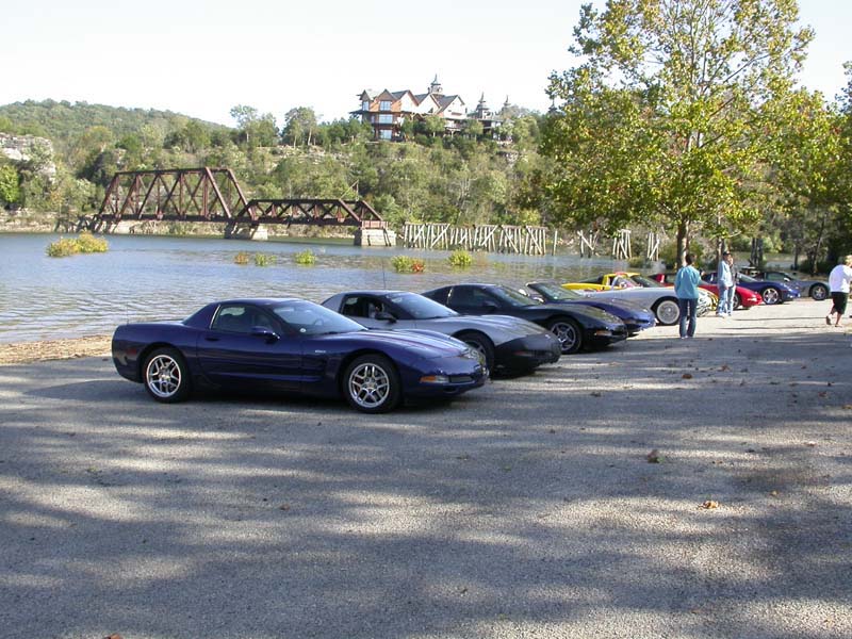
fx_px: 935
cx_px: 426
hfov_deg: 49.0
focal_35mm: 38
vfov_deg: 37.7
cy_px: 320
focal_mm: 7.85
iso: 100
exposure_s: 1/184
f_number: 5.3
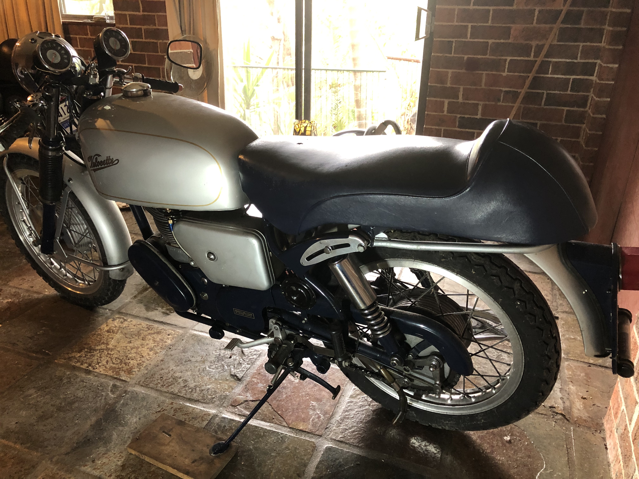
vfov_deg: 49.7
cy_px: 240
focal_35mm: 28
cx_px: 320
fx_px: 517
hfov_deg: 63.4
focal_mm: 3.99
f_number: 1.8
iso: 100
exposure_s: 1/16
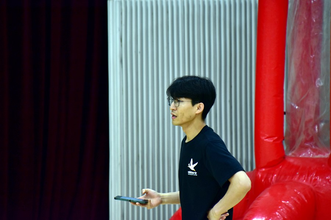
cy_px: 110
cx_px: 166
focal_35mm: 300
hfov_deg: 6.9
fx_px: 2758
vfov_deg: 4.6
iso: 800
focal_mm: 200
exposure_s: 1/50
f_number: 6.3
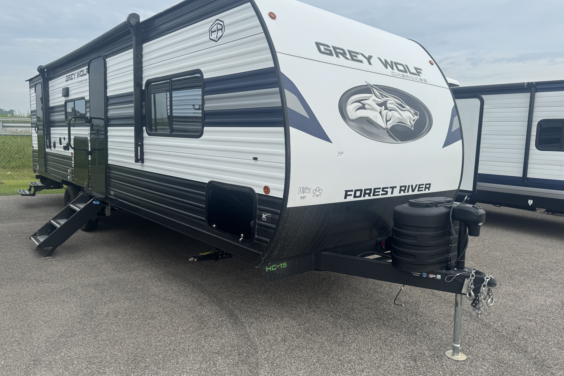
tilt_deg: -9.4
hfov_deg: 71.5
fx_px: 392
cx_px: 282
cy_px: 187
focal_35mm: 25
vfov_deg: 51.3
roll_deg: -2.6
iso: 80
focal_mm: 6.76
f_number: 1.78
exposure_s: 1/1597
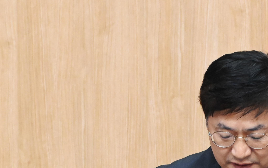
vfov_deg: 1.9
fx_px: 5069
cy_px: 228
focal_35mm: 694
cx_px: 245
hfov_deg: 3.0
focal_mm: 250
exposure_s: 1/200
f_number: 7.1
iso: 8000
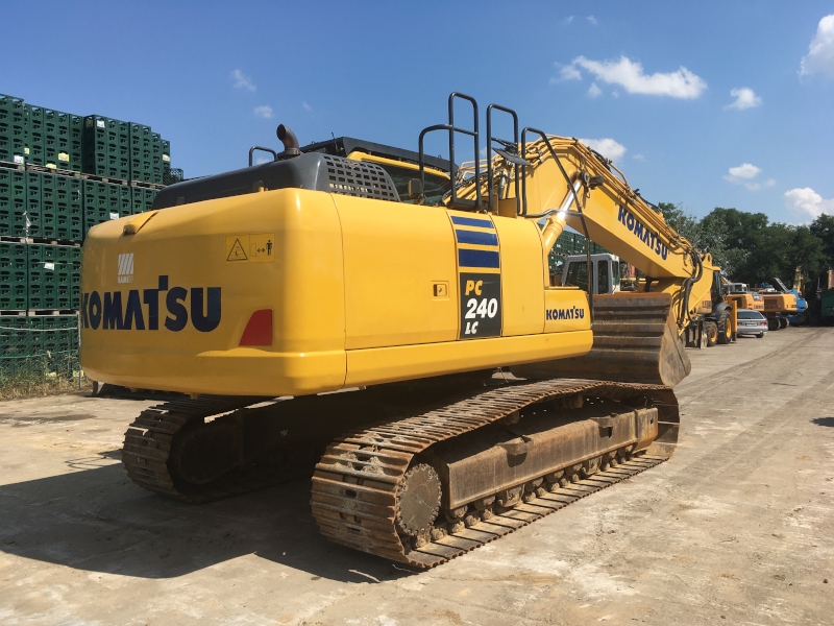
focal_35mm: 29
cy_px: 313
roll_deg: +0.3
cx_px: 417
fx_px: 699
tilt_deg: -1.0
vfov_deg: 48.2
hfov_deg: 61.7
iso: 25
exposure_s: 1/1508
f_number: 2.2
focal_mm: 4.15
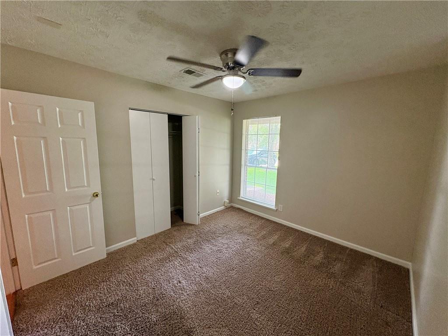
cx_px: 224
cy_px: 168
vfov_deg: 85.7
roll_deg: -1.0
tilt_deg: -9.0
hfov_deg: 102.1
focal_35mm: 14
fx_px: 181
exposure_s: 1/120
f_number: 2.2
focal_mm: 2.22
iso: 400
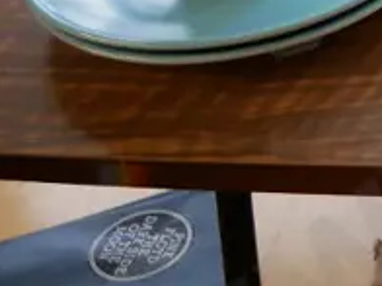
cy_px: -191
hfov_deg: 10.6
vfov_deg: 9.1
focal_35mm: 157
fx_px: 1733
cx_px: 945
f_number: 4
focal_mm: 15
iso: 320
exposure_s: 1/60
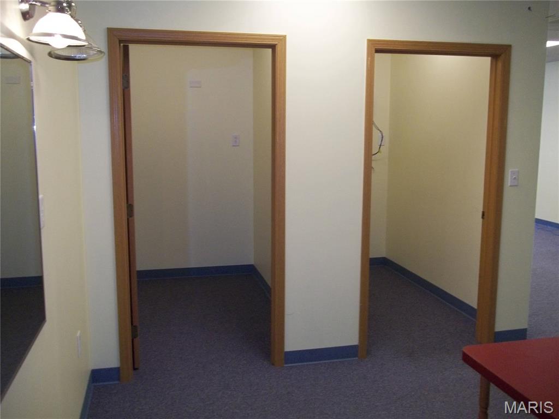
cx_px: 280
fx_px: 517
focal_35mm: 32
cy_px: 210
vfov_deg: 44.2
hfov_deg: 56.8
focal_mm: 5.7
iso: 160
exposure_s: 1/30
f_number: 2.9
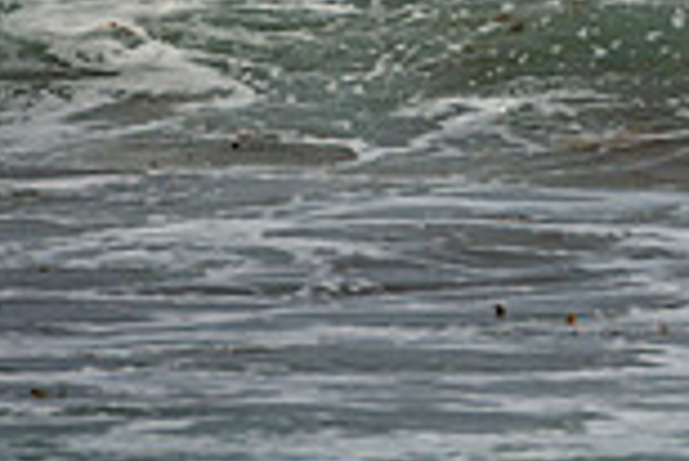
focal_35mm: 1175
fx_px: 22509
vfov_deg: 1.2
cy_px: -150
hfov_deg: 1.8
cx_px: 1078
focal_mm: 200
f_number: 5.6
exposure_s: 1/640
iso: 200
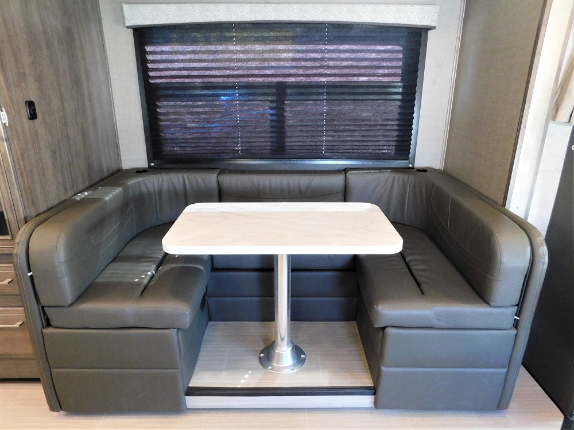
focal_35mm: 23
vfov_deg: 58.8
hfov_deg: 74.0
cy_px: 215
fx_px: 381
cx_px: 287
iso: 400
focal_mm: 4
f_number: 3
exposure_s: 1/15
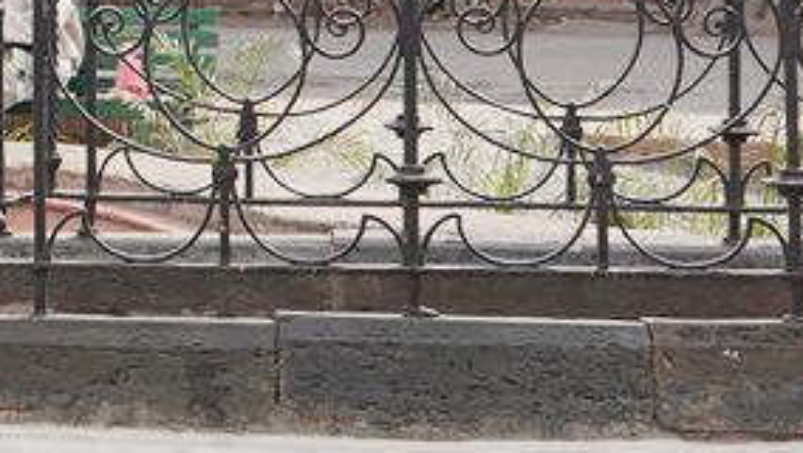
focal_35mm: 177
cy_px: -504
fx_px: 3770
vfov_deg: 6.6
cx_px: -317
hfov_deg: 11.7
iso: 100
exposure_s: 1/100
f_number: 10
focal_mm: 24
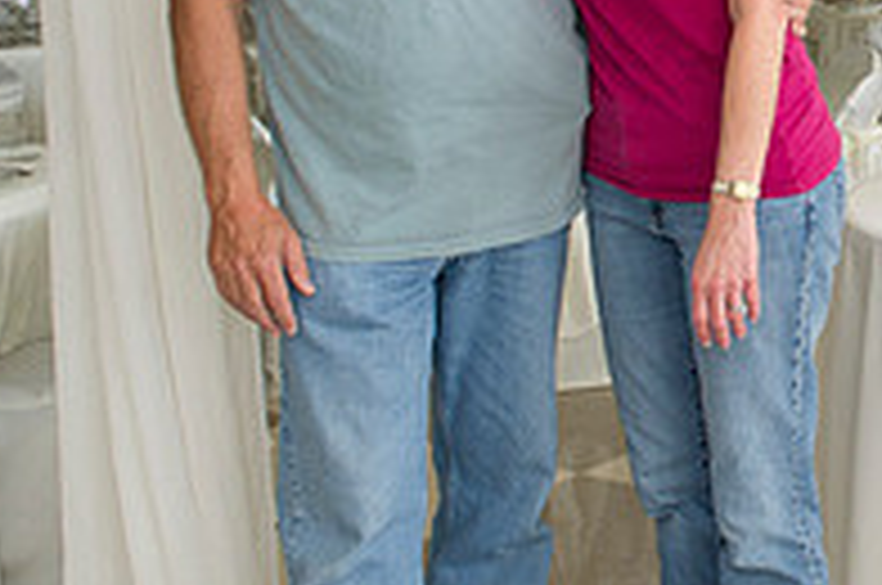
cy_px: 126
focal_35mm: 71
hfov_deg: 25.9
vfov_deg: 19.0
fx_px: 1737
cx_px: 1017
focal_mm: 24
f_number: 7.1
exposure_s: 1/200
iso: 1250
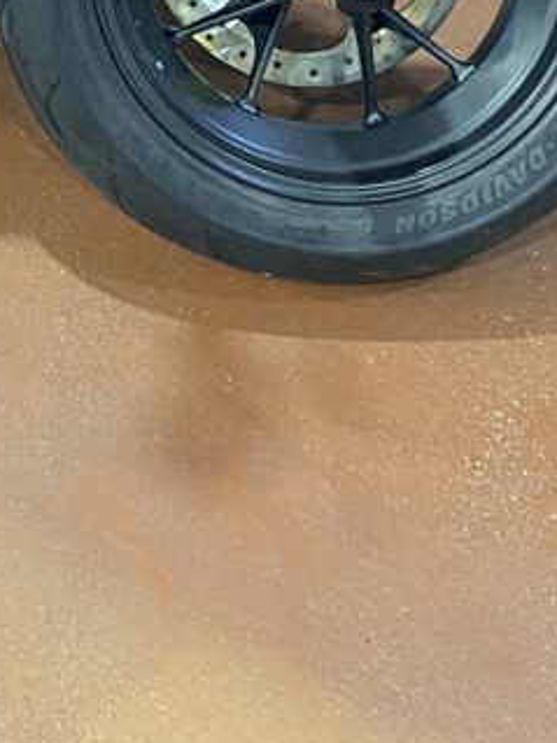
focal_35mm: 87
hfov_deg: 15.9
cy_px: -276
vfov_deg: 20.2
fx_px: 1868
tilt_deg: -32.6
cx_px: -219
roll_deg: +1.2
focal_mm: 4.25
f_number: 1.8
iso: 320
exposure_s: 1/60
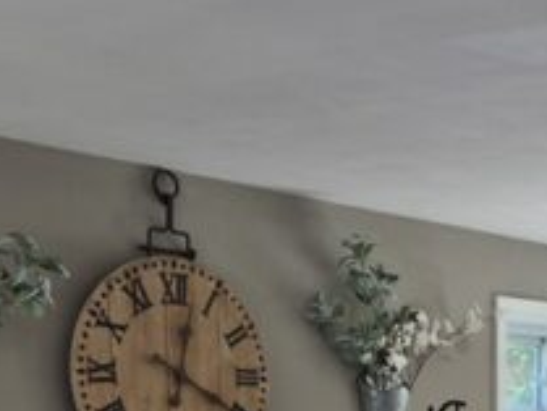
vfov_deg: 15.7
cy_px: 589
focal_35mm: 88
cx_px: 607
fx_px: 1391
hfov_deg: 21.1
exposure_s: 1/120
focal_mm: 5.4
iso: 32
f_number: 1.8
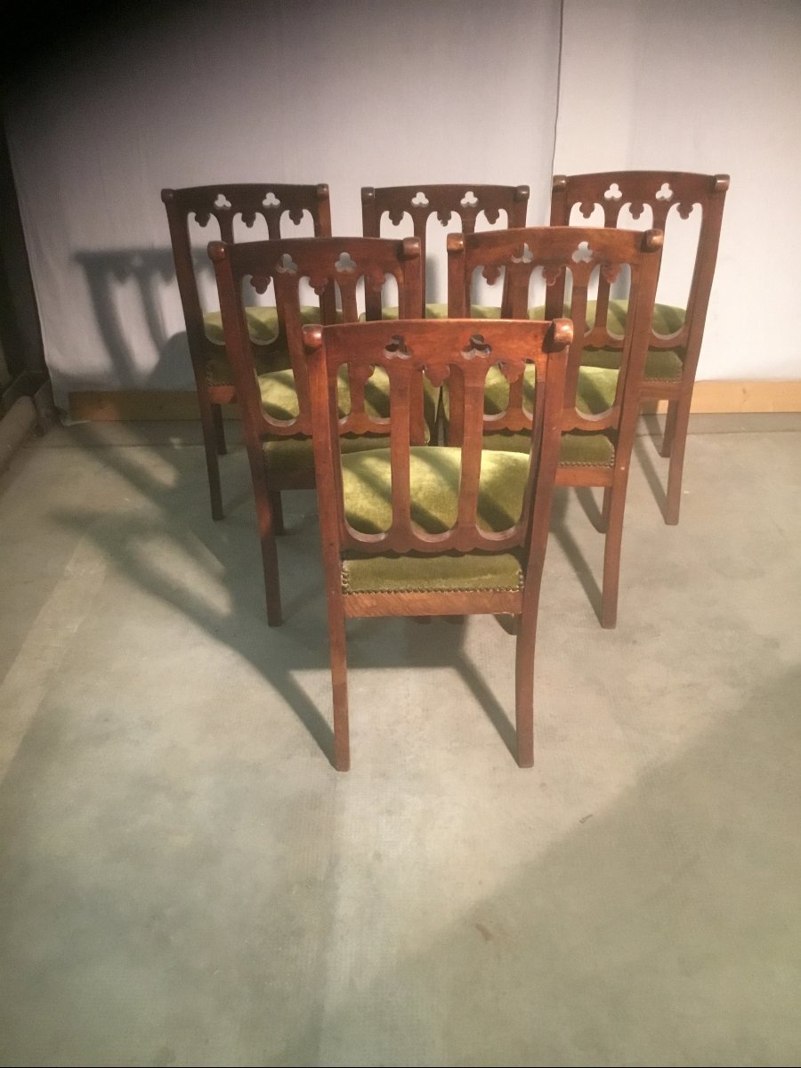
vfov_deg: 58.4
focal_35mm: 31
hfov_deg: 45.4
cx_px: 400
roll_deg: -0.1
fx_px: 956
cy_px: 534
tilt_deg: -30.4
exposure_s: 1/25
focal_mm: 3.3
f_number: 2.4
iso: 200
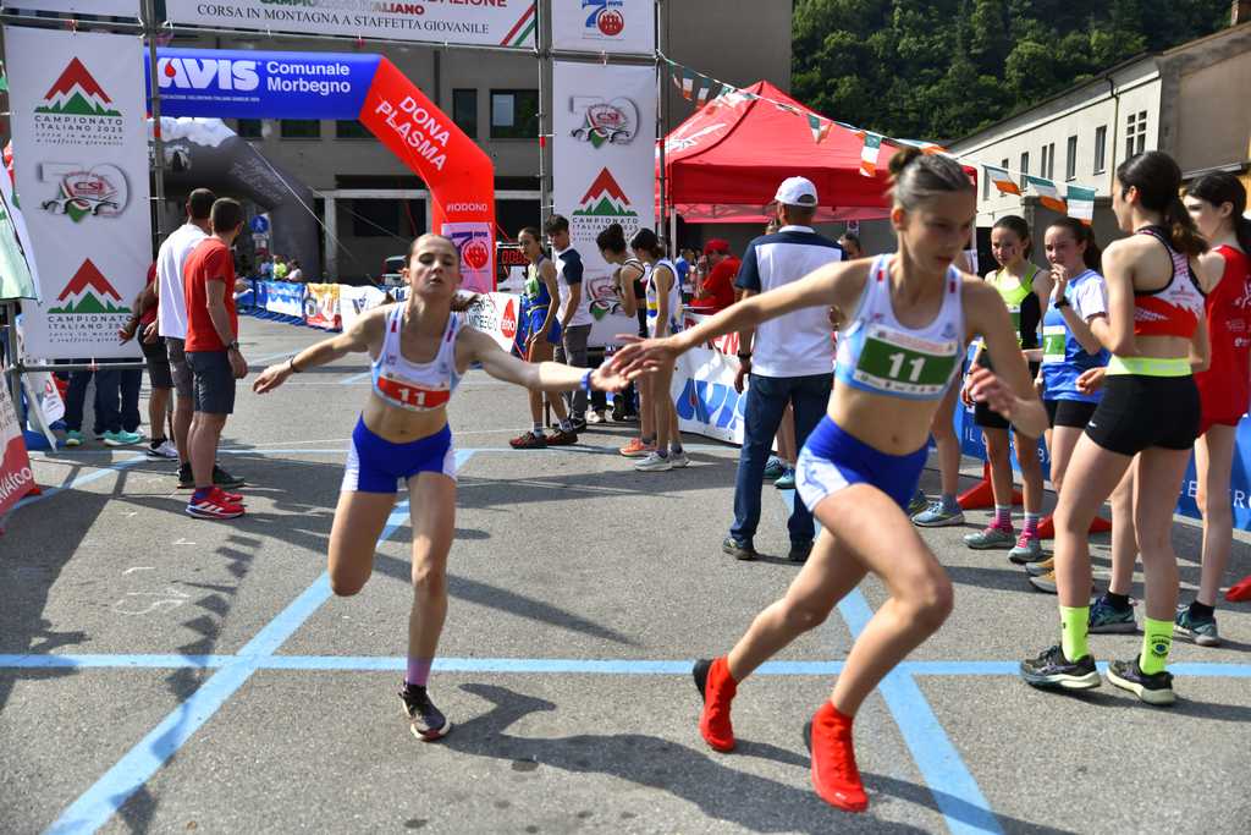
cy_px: 418
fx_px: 1251
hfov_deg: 53.1
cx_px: 626
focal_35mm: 36
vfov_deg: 36.9
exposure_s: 1/8000
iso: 320
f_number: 2.8
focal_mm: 36
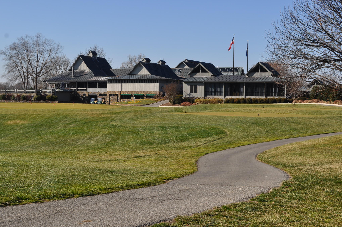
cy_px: 114
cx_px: 169
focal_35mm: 57
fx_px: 541
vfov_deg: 23.7
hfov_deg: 35.1
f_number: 10
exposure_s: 1/400
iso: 200
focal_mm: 36
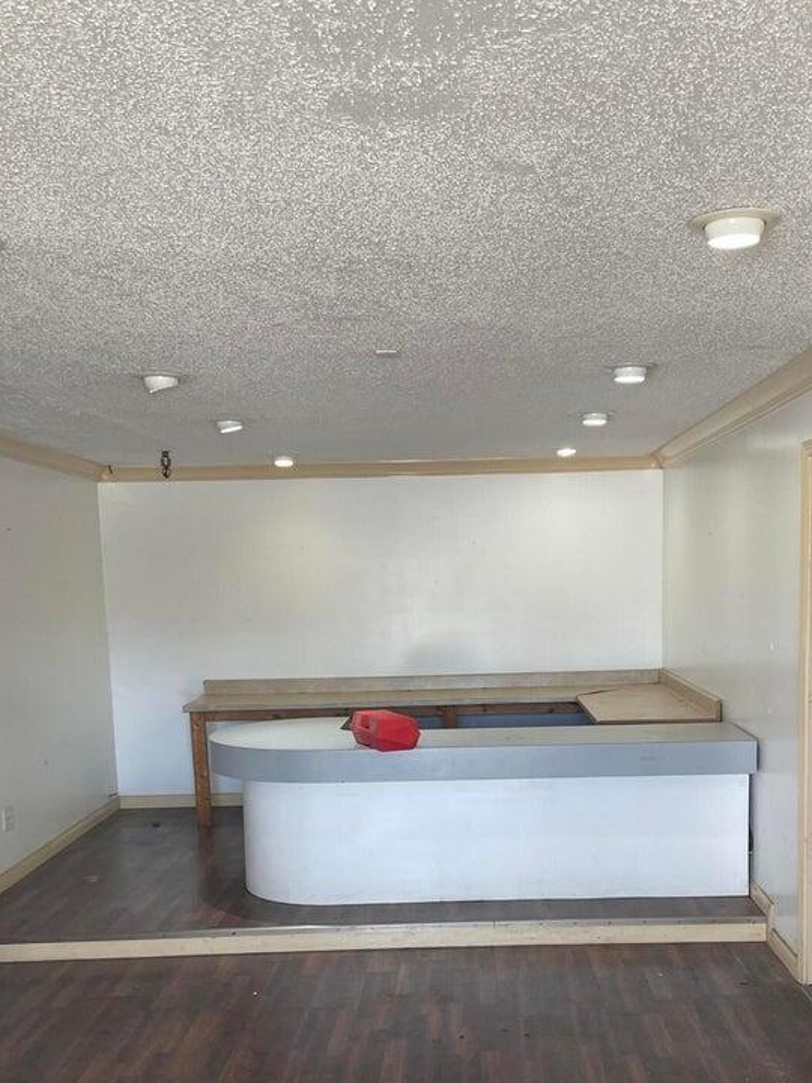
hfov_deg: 38.5
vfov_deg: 49.0
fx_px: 1157
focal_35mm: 37
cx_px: 480
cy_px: 749
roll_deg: +0.0
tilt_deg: -7.7
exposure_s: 1/120
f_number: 1.6
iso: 100
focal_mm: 4.2
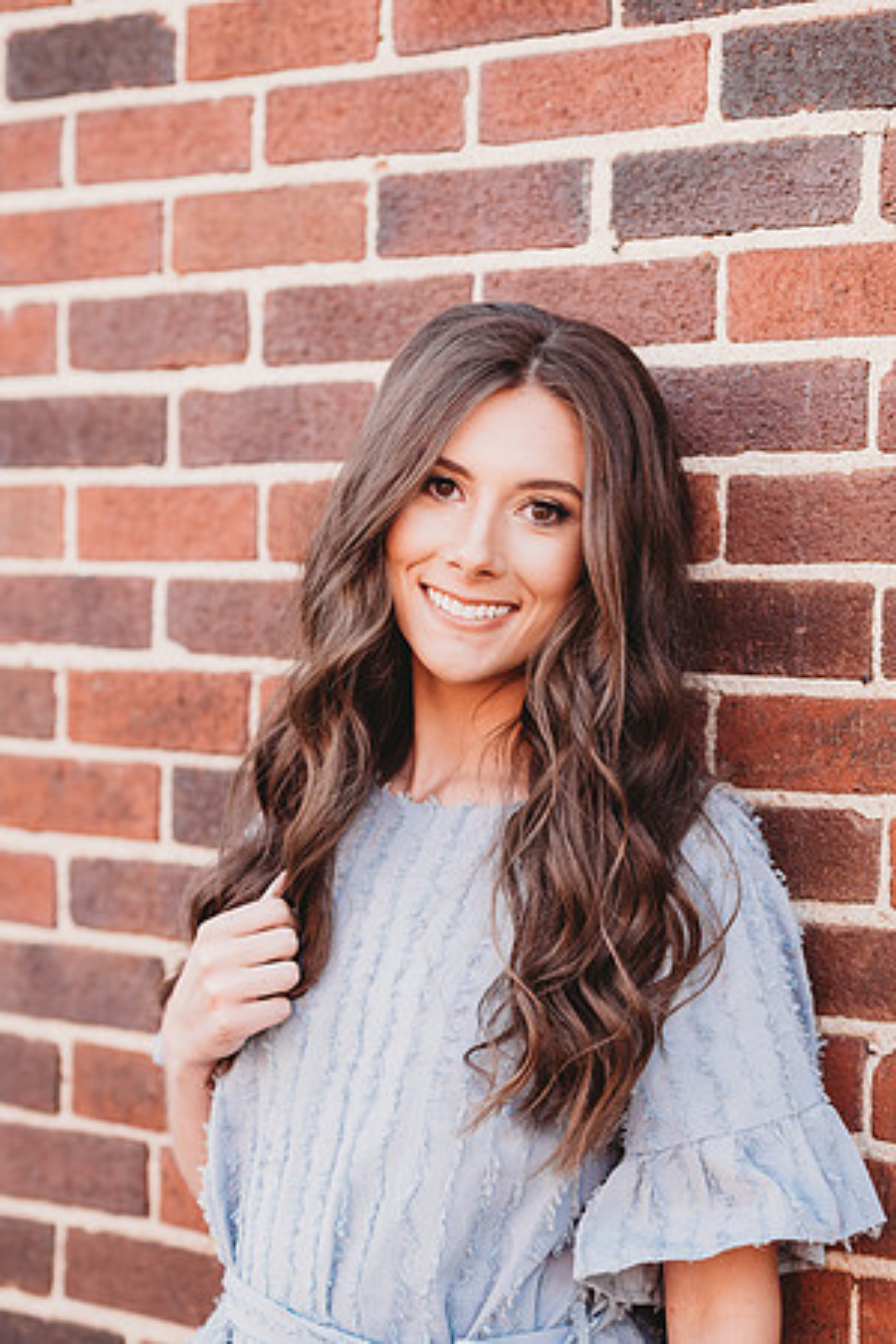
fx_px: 3173
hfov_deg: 16.1
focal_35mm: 85
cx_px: 448
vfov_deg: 23.9
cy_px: 672
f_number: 2.5
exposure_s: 1/160
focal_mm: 85
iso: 100
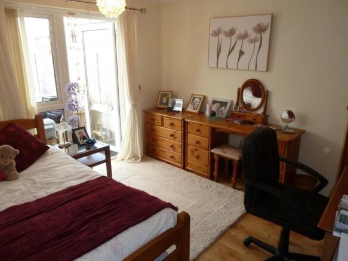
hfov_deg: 69.4
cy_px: 130
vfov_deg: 54.9
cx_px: 174
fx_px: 251
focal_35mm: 25
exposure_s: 1/30
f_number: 3.3
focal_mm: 4.1
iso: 160
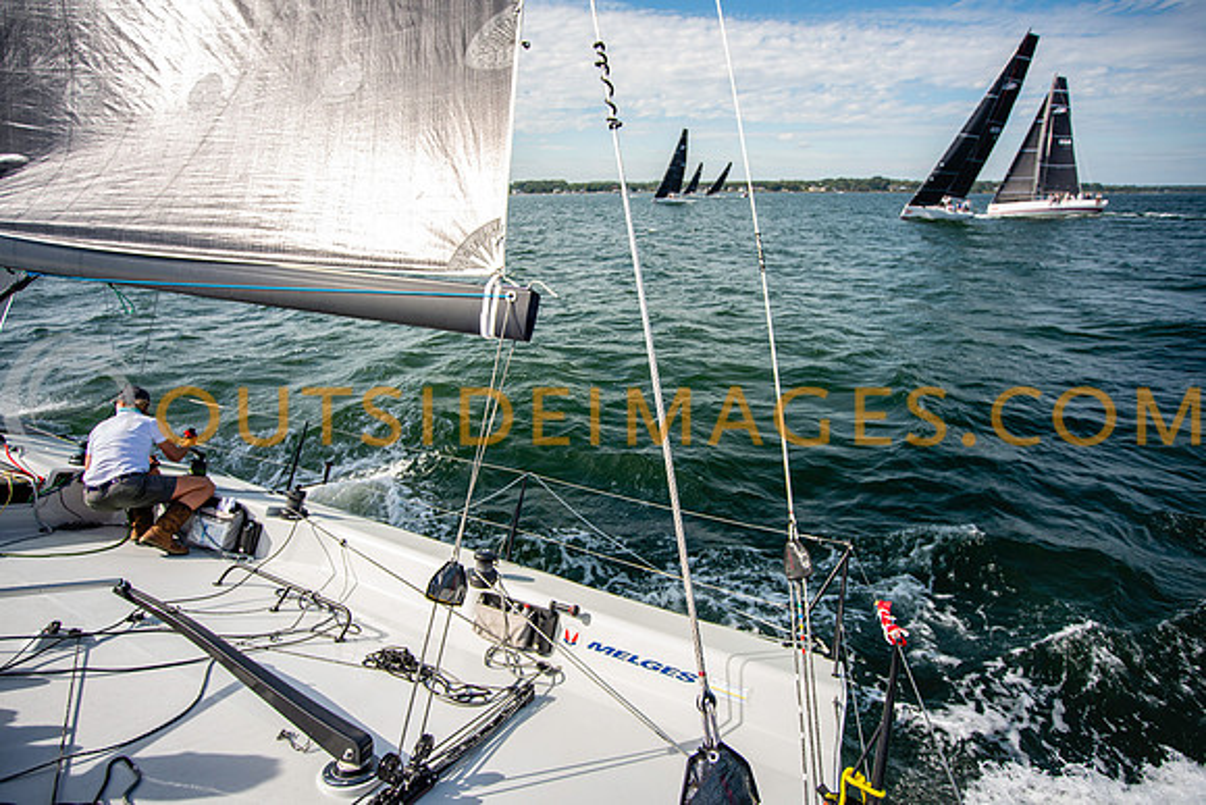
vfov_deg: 74.8
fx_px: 526
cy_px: 402
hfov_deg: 97.8
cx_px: 603
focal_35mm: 16
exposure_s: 1/1600
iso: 320
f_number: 5
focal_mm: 15
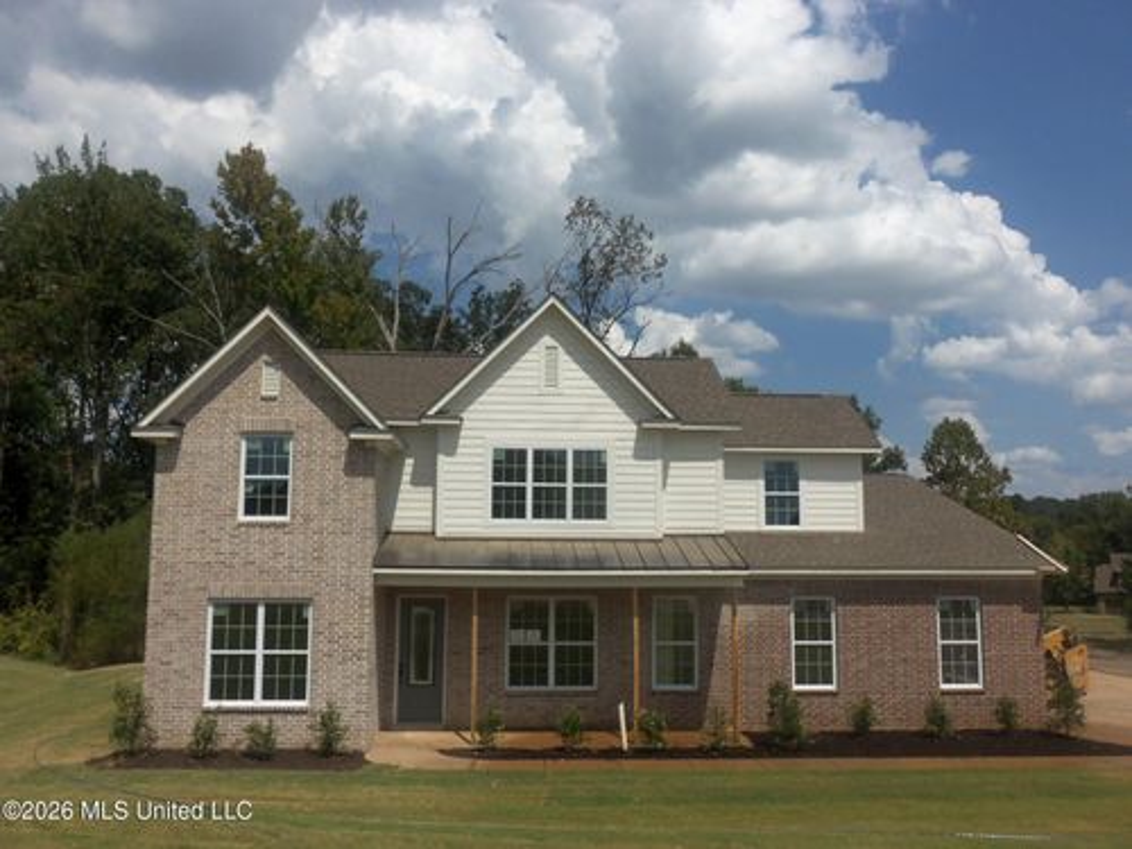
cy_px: 424
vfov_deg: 49.7
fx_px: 916
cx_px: 566
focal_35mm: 28
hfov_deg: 63.4
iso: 64
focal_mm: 5.1
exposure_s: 1/320
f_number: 8.6
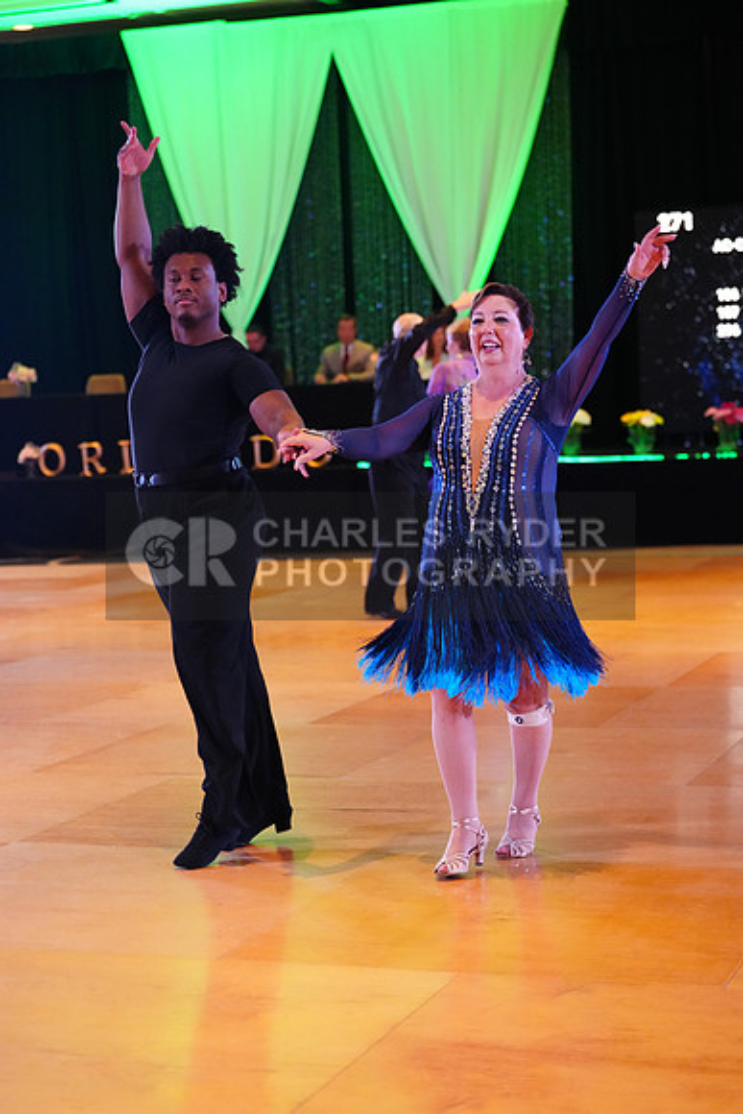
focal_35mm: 70
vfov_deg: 28.8
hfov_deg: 19.5
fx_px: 2166
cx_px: 372
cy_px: 557
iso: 5000
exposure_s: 1/400
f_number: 2.8
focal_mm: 70
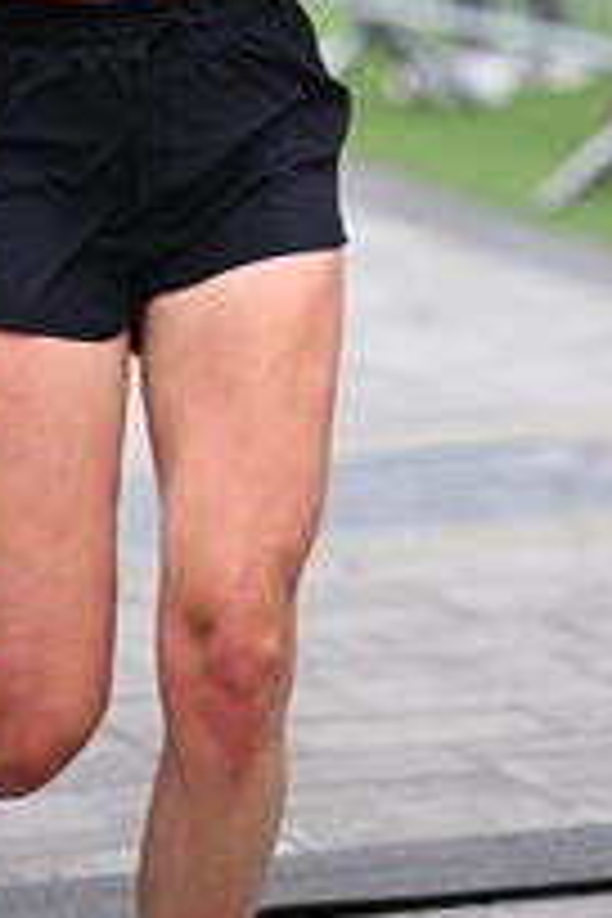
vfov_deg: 5.4
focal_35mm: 378
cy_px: -68
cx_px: 475
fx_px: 9638
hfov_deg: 3.6
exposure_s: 1/1600
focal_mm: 140
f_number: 2.8
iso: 1250
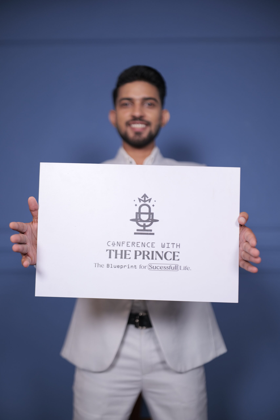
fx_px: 583
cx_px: 140
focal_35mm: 50
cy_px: 210
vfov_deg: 39.6
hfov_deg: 27.0
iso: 400
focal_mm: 50
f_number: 1.4
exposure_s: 1/125
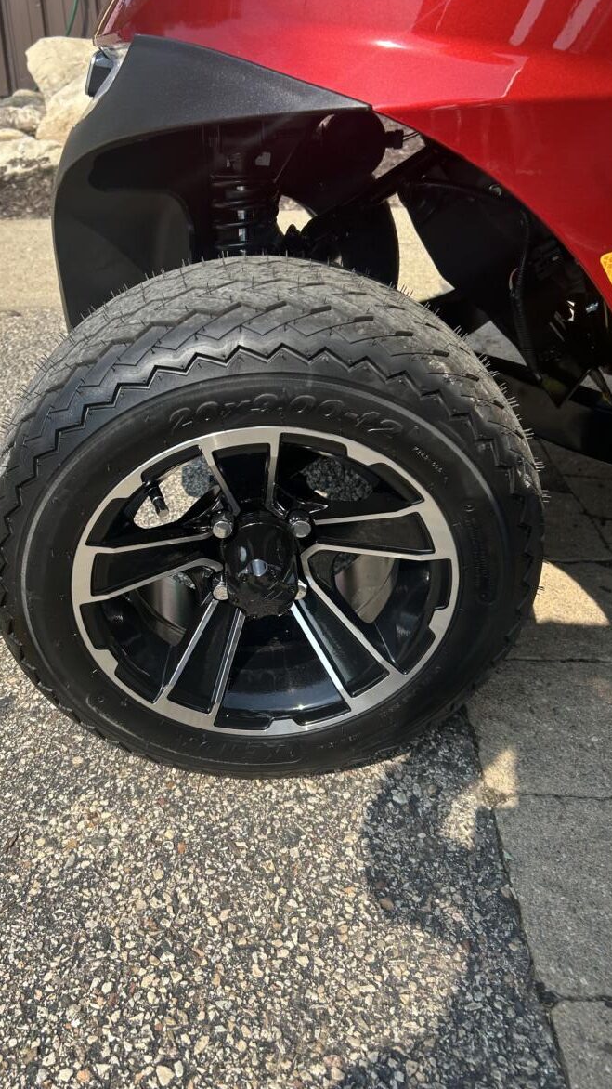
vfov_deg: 66.1
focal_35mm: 29
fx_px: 837
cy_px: 533
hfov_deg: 39.9
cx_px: 225
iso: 50
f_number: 1.5
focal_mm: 5.7
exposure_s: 1/1621
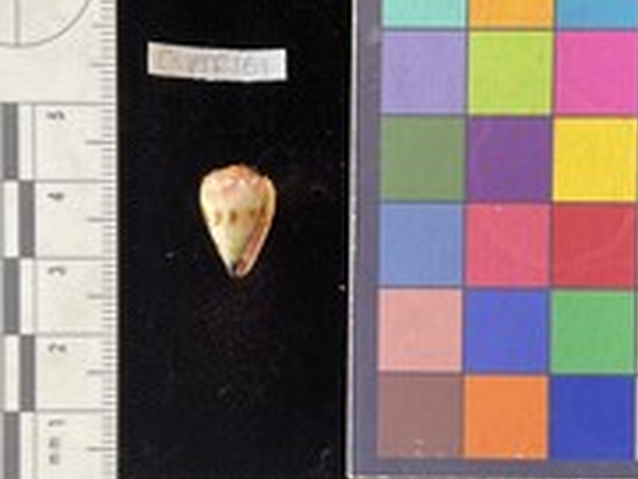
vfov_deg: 26.1
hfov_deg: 34.3
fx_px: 1033
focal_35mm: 56
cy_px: 284
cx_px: 331
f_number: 1.8
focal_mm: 3
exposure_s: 1/60
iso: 64
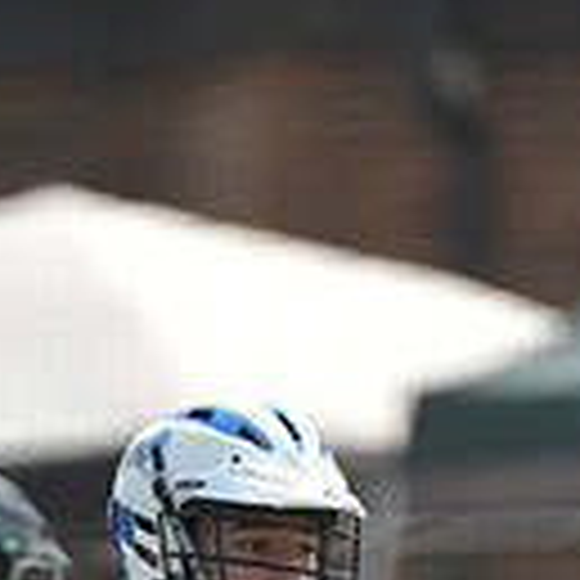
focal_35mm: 1530
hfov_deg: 1.1
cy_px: 1102
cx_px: 148
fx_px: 29003
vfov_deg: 1.1
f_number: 4
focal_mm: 400
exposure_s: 1/2500
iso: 640
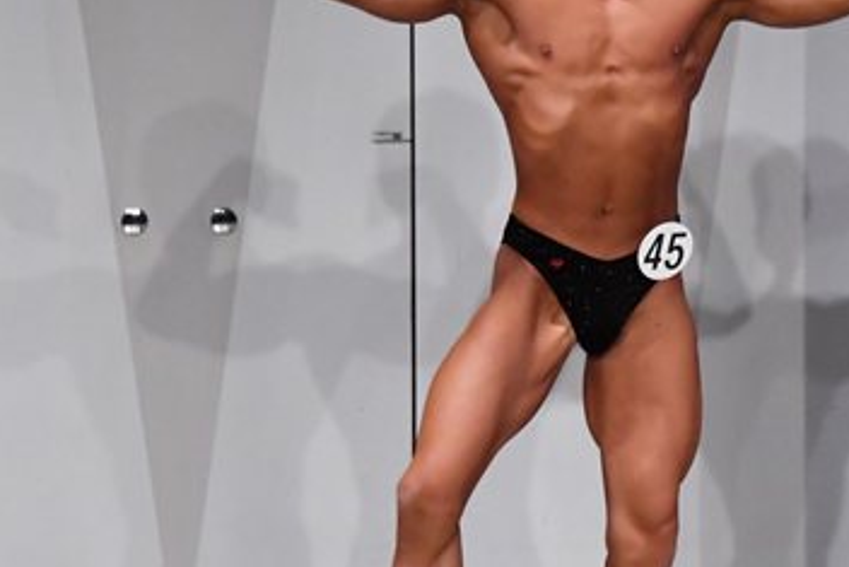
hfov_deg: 4.2
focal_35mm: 495
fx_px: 11678
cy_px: 309
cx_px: 681
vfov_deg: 2.8
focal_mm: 150
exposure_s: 1/400
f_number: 5.6
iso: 6400
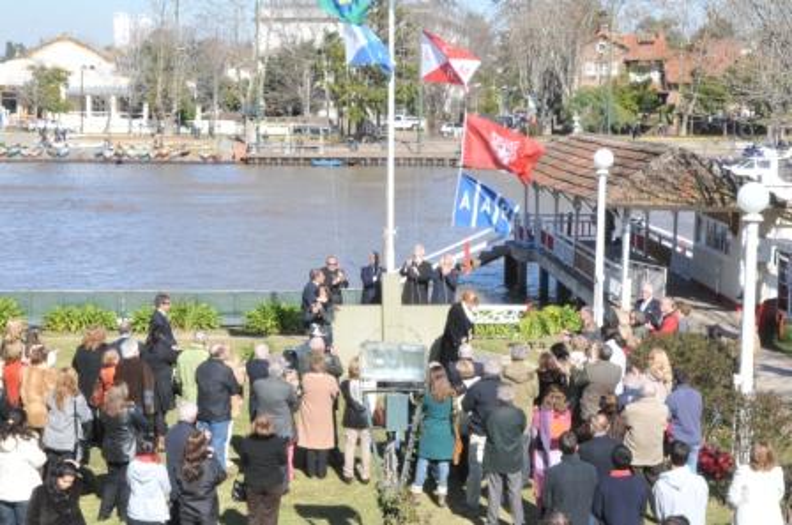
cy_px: 262
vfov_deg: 17.4
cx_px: 396
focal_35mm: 78
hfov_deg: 26.0
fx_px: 1713
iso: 500
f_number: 22
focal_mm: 52
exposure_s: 1/80
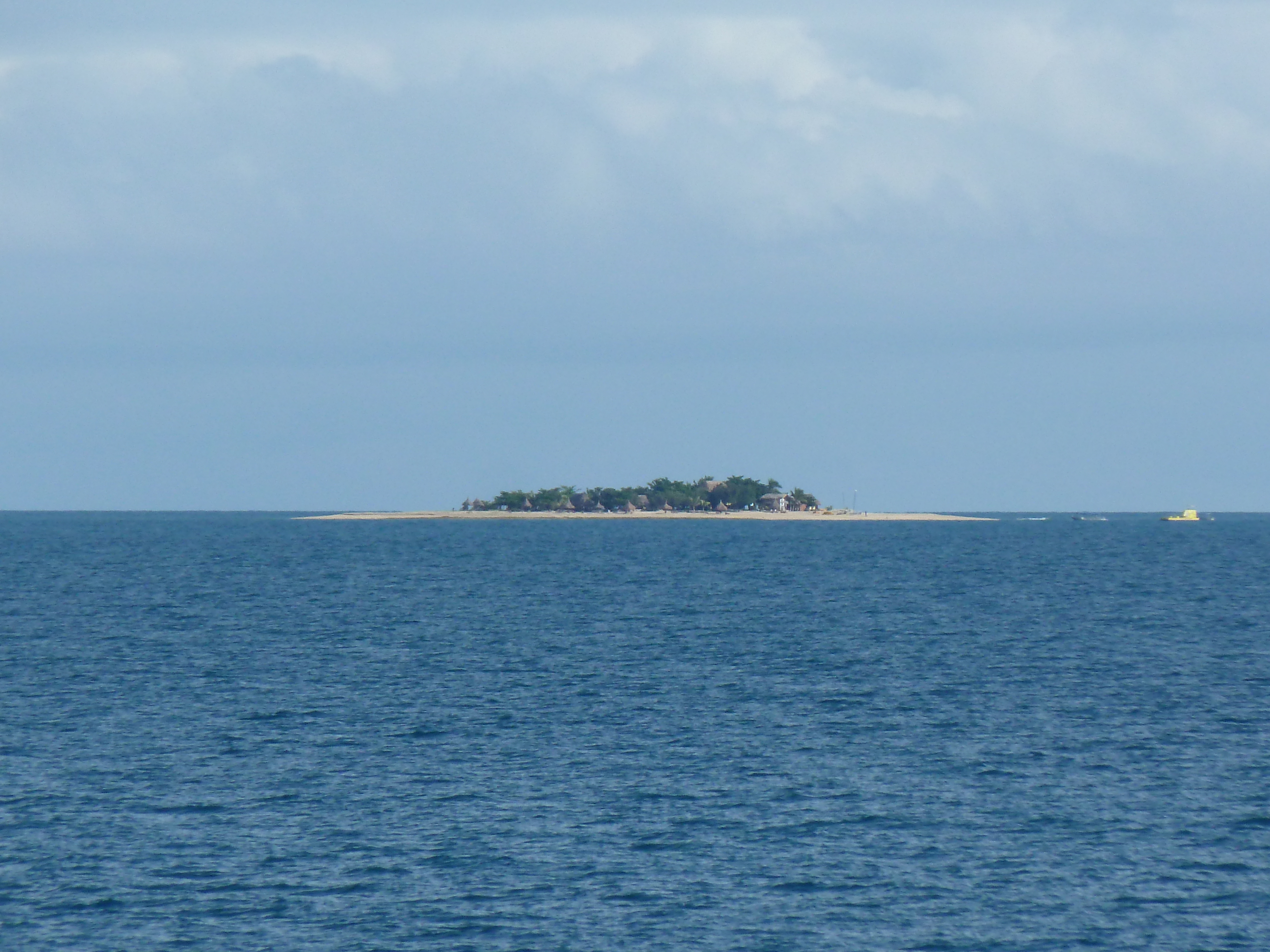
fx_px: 14639
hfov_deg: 5.0
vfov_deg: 3.7
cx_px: 635
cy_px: 476
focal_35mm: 399
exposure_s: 1/800
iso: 160
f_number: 5.6
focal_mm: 49.2
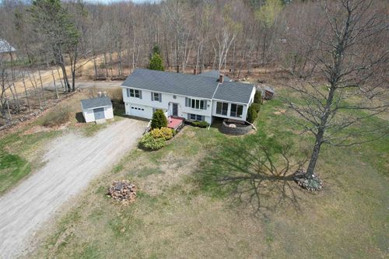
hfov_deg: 78.6
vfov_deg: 57.2
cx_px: 194
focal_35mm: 22
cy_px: 130
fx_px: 238
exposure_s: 1/1250
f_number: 2.8
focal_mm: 8.38
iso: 100
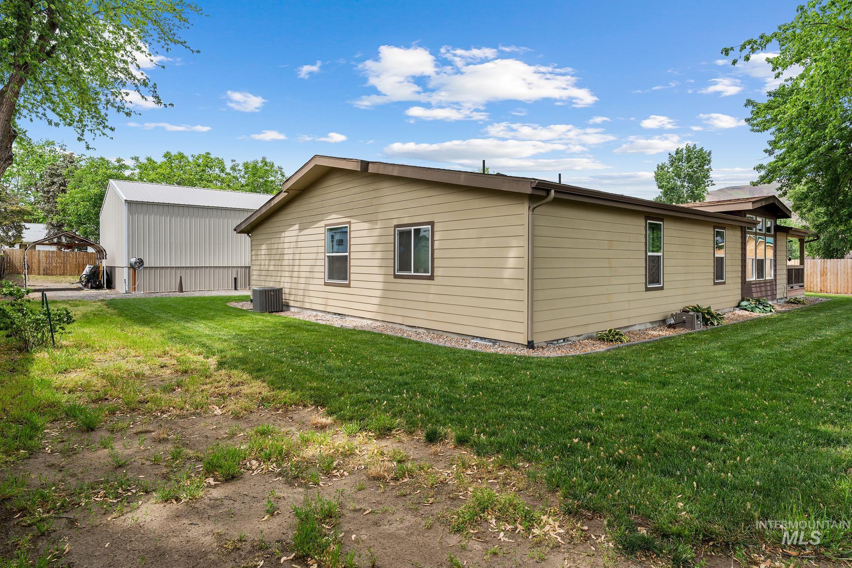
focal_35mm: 20
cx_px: 426
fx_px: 473
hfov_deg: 84.0
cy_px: 284
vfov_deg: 61.9
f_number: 8
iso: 100
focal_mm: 20
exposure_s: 1/160
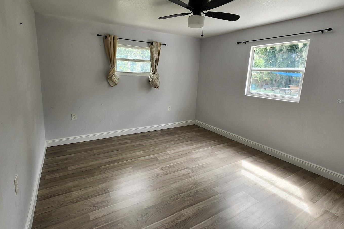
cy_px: 101
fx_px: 153
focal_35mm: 16
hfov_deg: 96.5
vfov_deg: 73.5
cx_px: 158
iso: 64
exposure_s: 1/60
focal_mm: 2.2
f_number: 2.2
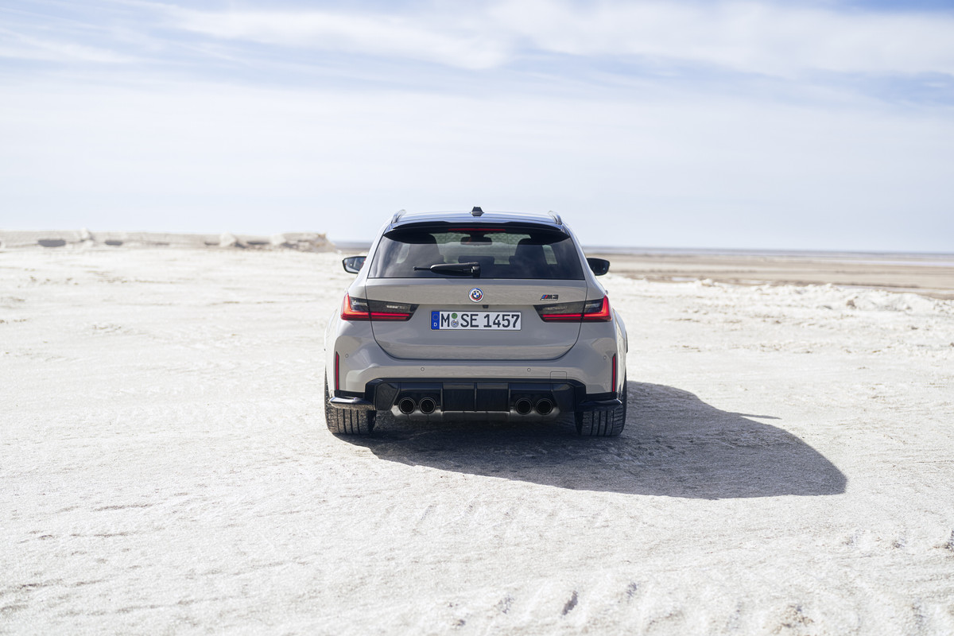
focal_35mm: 50
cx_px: 477
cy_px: 318
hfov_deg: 39.6
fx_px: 1325
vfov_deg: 27.0
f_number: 2
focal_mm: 50
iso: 100
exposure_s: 1/1600
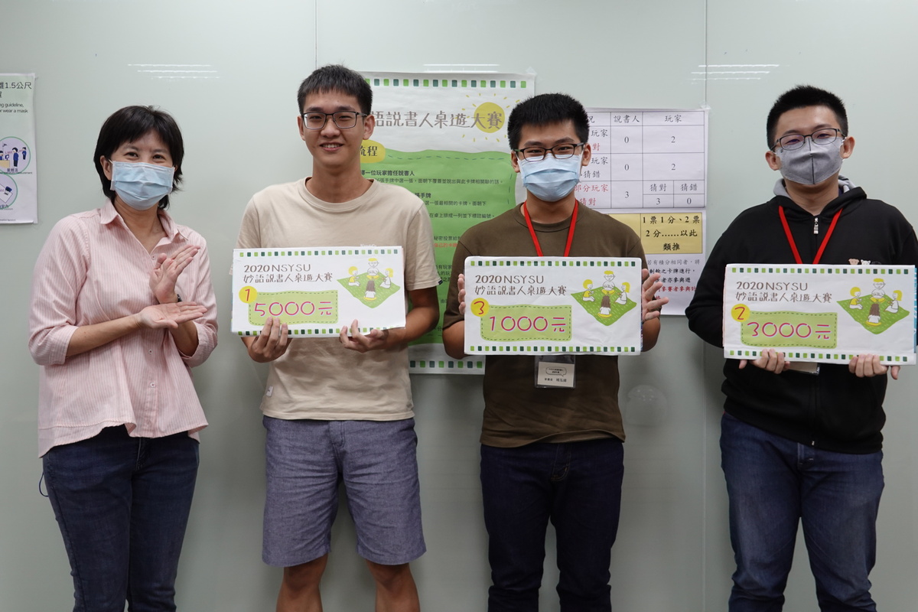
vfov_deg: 36.9
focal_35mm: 36
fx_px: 918
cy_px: 306
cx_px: 459
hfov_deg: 53.1
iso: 200
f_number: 3.5
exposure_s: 1/40
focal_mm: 13.29
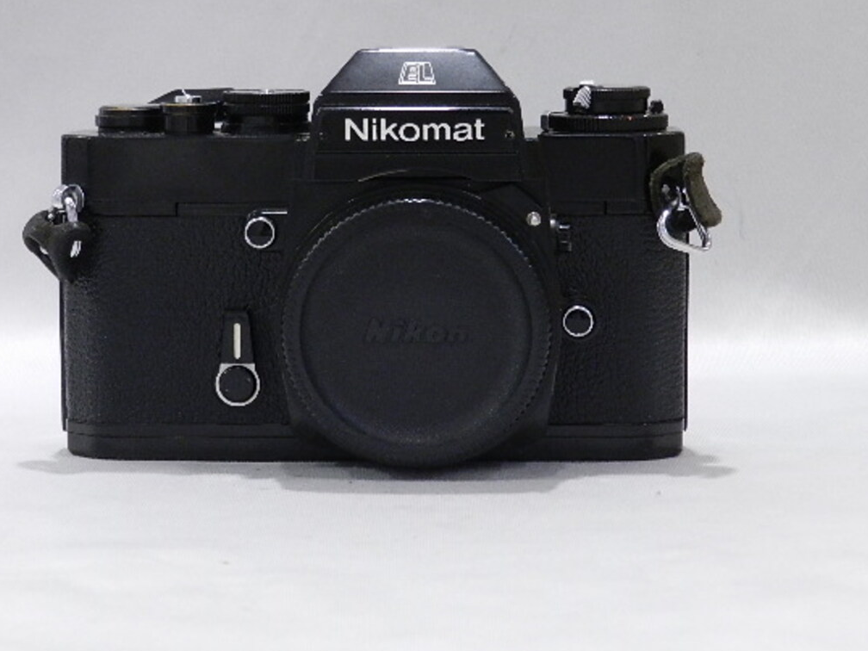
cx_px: 397
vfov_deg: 14.8
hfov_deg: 19.6
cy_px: 280
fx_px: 2508
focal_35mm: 100
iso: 800
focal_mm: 14.9
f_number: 4.4
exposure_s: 1/50
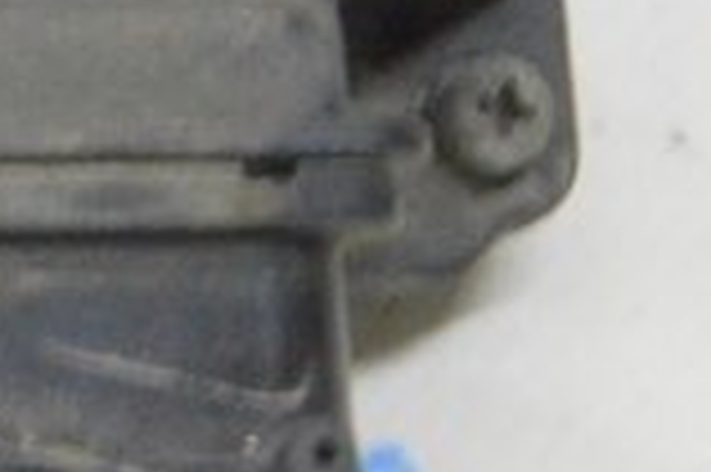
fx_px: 7280
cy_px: -798
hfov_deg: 5.4
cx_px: -1107
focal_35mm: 369
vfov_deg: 3.6
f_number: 20
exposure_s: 1/15
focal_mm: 38
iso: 6400
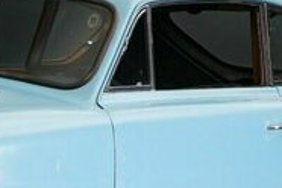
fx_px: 1747
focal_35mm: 223
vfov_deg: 6.2
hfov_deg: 9.1
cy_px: 132
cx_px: -41
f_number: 6.3
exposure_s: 1/15
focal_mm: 46
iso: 800
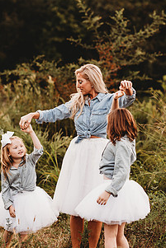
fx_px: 877
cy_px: 98
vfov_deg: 16.1
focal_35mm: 127
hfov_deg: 10.8
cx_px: 90
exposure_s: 1/200
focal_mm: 85
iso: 125
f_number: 2.2
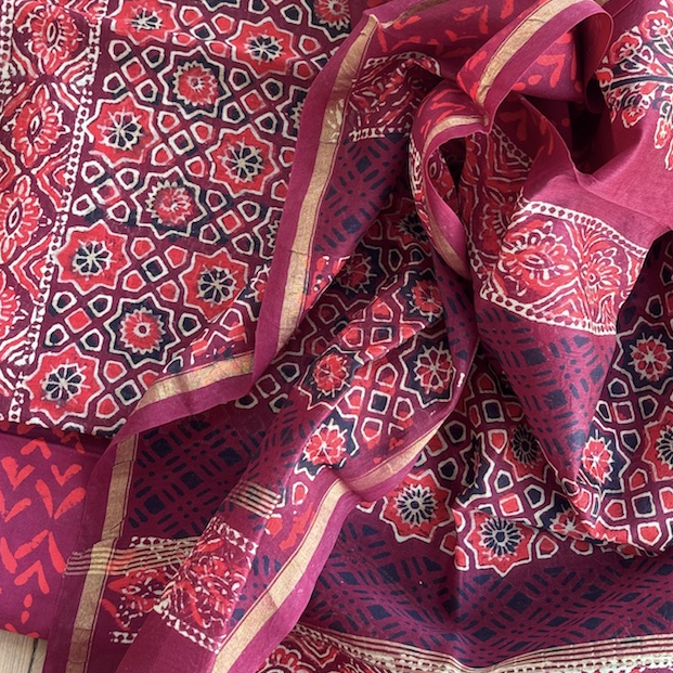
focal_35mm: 68
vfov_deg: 25.1
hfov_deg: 25.4
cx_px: 323
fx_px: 1496
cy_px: 191
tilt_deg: -81.2
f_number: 1.78
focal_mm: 6.76
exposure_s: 1/100
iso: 100
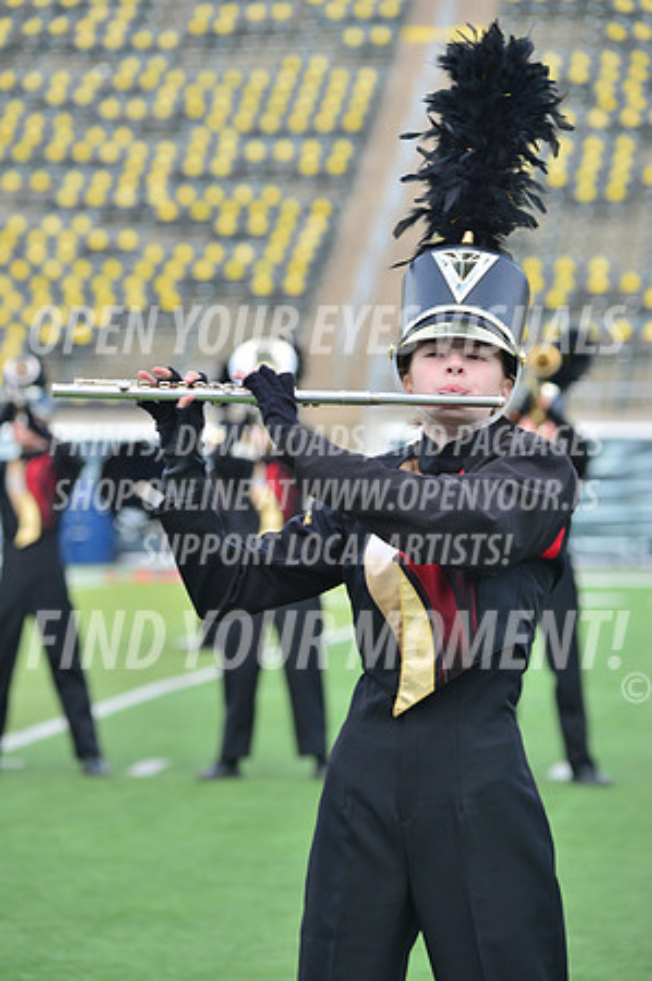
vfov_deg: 11.4
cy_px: 490
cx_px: 326
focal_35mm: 180
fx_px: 4901
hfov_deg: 7.6
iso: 200
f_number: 5.6
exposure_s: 1/400
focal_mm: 180
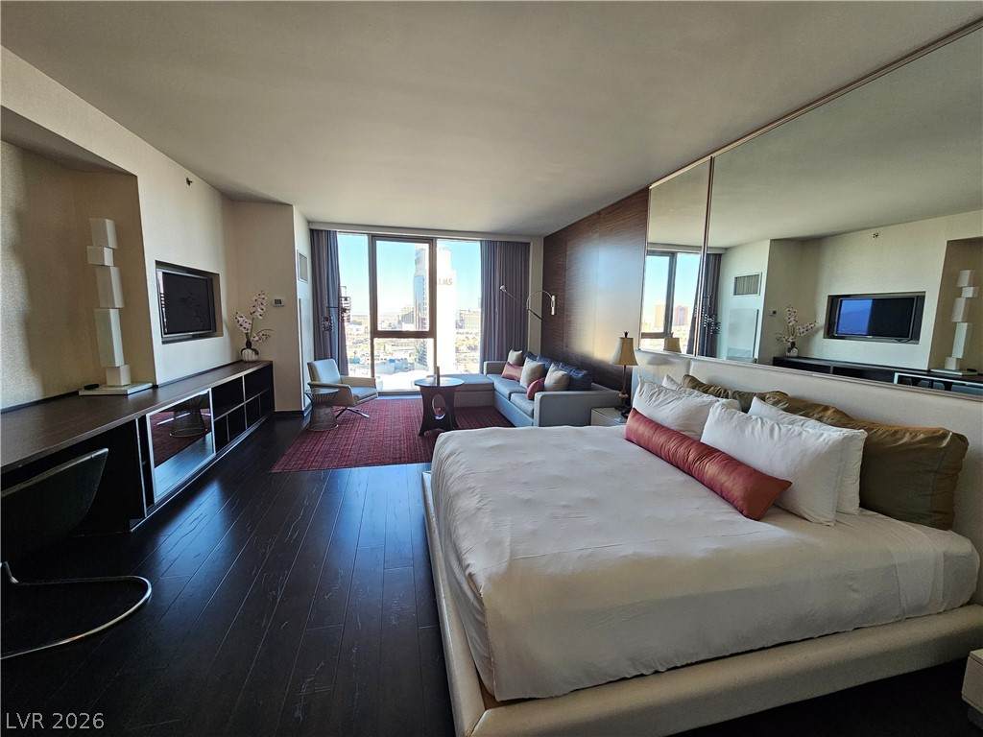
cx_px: 492
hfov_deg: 106.2
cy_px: 368
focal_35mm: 13
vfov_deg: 89.9
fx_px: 369
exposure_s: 1/77
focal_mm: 2.2
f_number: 2.2
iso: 80
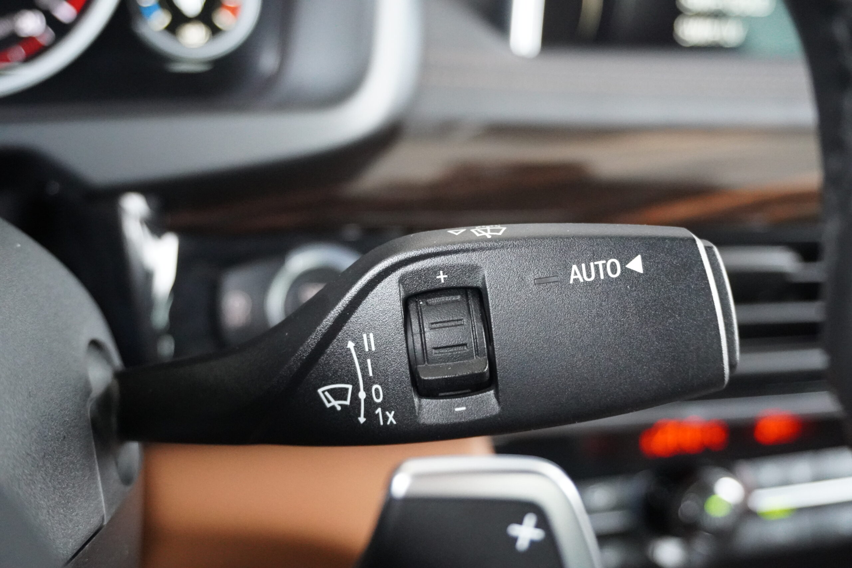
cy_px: 284
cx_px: 426
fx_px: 1029
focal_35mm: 44
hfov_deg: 45.0
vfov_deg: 30.9
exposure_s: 1/160
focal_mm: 29
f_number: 4.5
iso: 6400
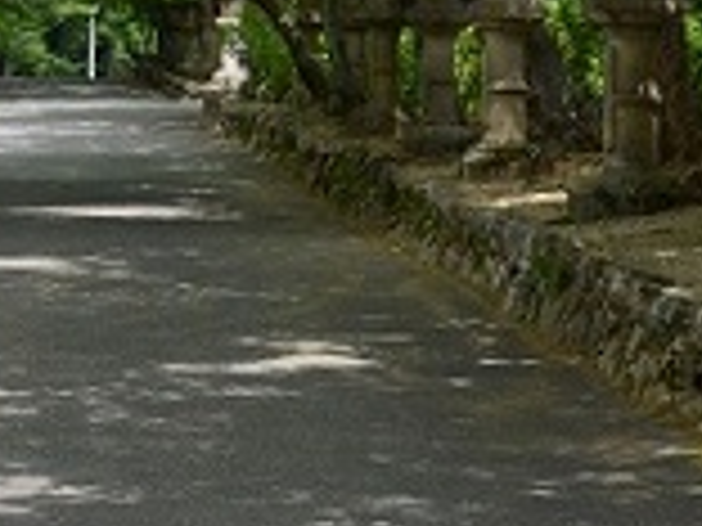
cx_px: 261
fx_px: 3164
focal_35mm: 156
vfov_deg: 9.3
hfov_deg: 12.7
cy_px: -162
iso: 125
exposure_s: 1/160
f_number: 8
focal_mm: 32
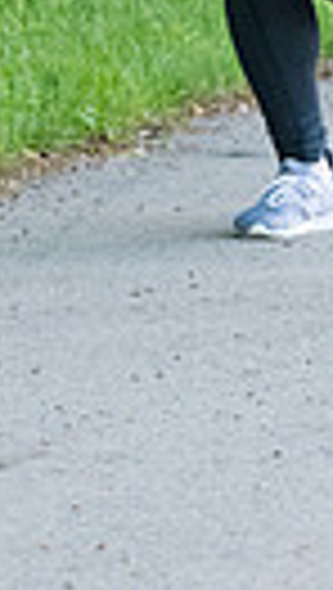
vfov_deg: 3.3
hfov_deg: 1.9
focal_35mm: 646
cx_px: 349
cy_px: -383
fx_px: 10108
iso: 4000
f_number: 5.6
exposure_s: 1/1600
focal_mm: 120
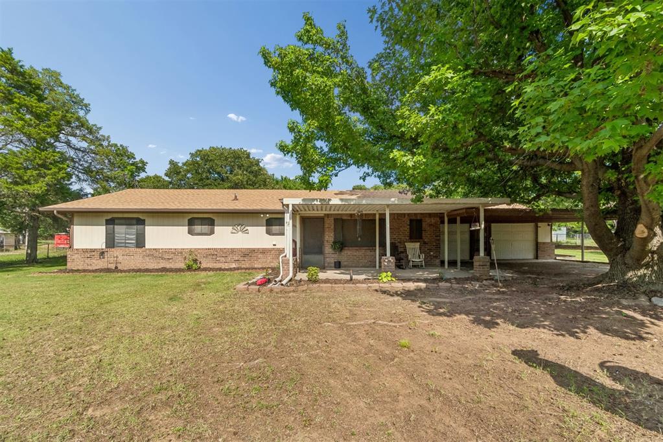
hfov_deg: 100.4
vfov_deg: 77.3
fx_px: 276
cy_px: 221
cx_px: 332
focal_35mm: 15
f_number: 9
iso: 100
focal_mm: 10
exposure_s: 1/400
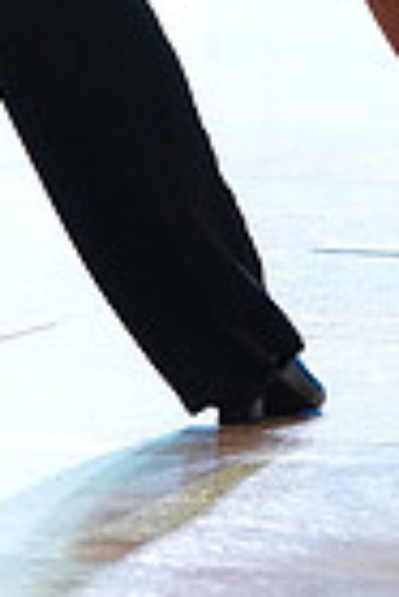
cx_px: 131
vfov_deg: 4.0
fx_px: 8391
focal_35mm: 506
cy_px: -537
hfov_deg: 2.7
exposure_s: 1/400
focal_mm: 121
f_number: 4
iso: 3200
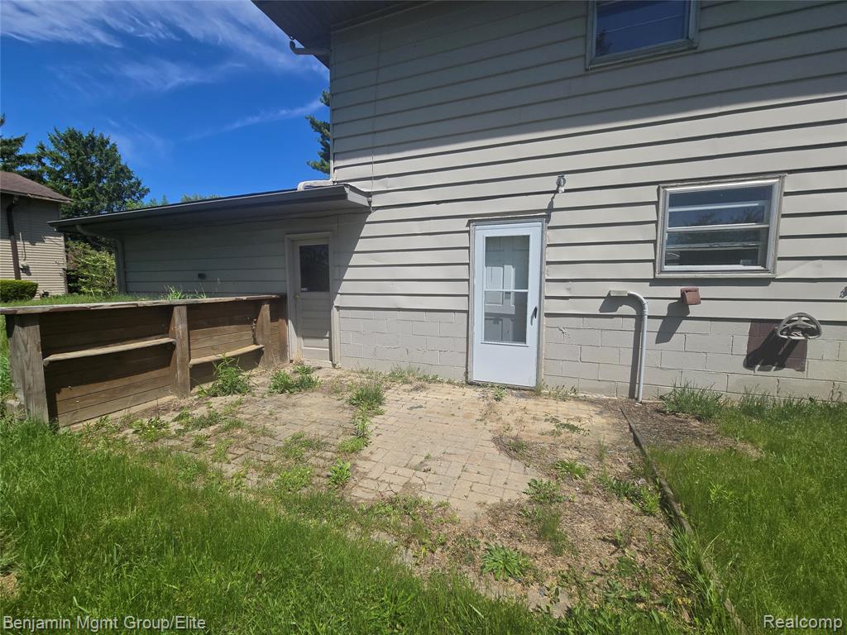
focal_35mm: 13
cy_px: 318
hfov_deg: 106.2
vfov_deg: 89.9
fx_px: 318
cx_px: 424
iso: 50
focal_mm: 2.2
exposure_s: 1/2805
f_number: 2.2
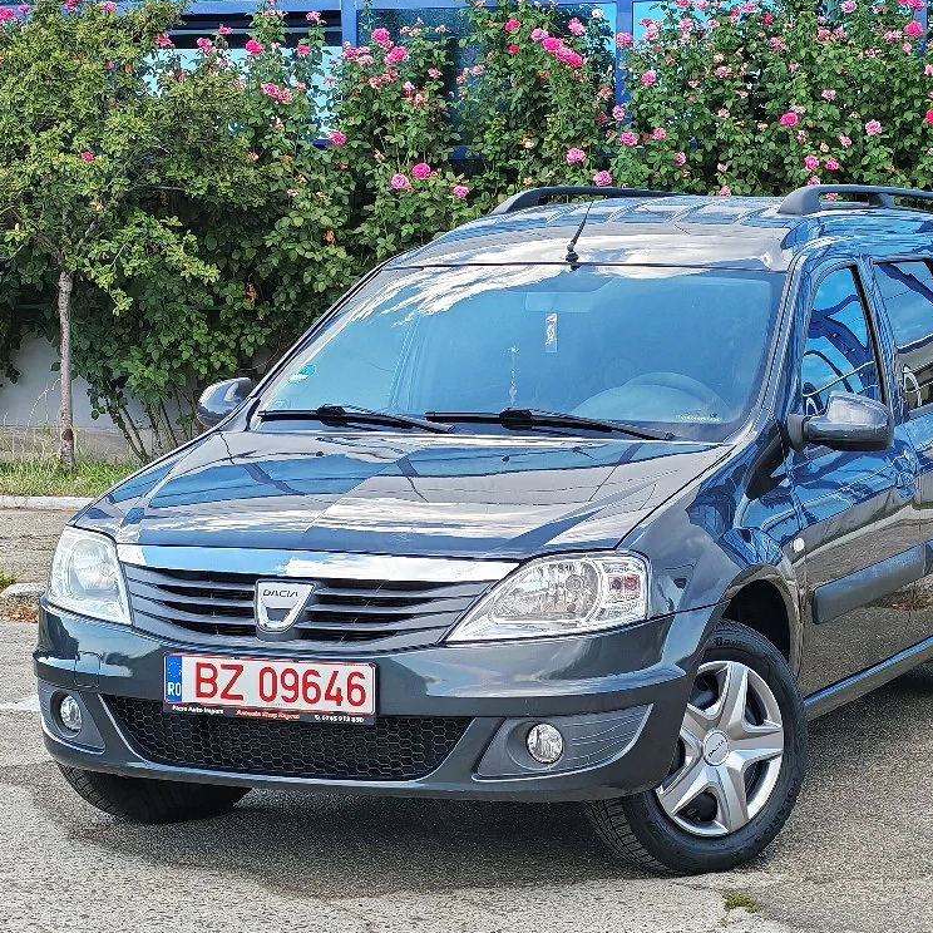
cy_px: 466
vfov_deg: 17.2
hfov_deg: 17.2
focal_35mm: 101
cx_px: 586
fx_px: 3080
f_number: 1.9
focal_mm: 6.12
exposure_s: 1/192
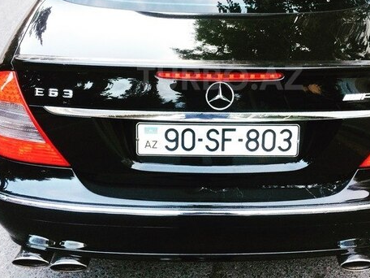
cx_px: 220
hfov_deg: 44.6
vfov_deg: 33.8
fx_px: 449
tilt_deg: -28.6
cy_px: 78
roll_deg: -1.6
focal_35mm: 42
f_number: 2.2
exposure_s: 1/33
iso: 100
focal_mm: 4.15
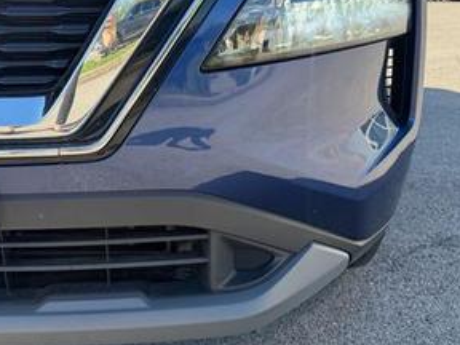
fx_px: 558
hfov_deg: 44.5
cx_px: 179
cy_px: 113
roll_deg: -0.9
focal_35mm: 42
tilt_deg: -10.8
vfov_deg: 34.0
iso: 100
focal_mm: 6.76
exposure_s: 1/1122
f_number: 1.78
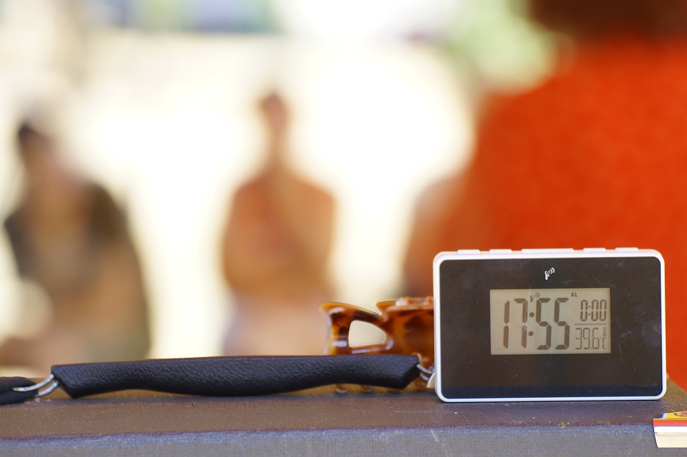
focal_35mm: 180
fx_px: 3432
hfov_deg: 11.4
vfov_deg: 7.6
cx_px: 344
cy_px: 228
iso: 640
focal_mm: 120
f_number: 4.5
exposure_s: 1/200
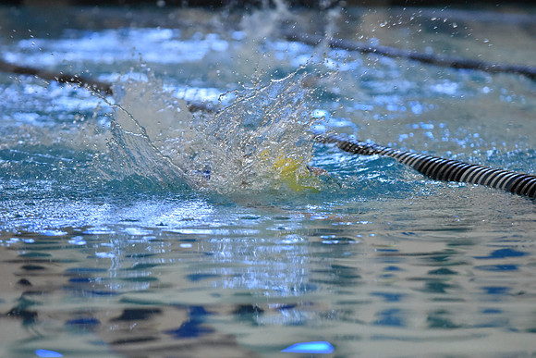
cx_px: 268
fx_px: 3425
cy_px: 179
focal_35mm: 230
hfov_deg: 8.9
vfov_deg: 6.0
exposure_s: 1/500
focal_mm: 230
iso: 10000
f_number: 5.3
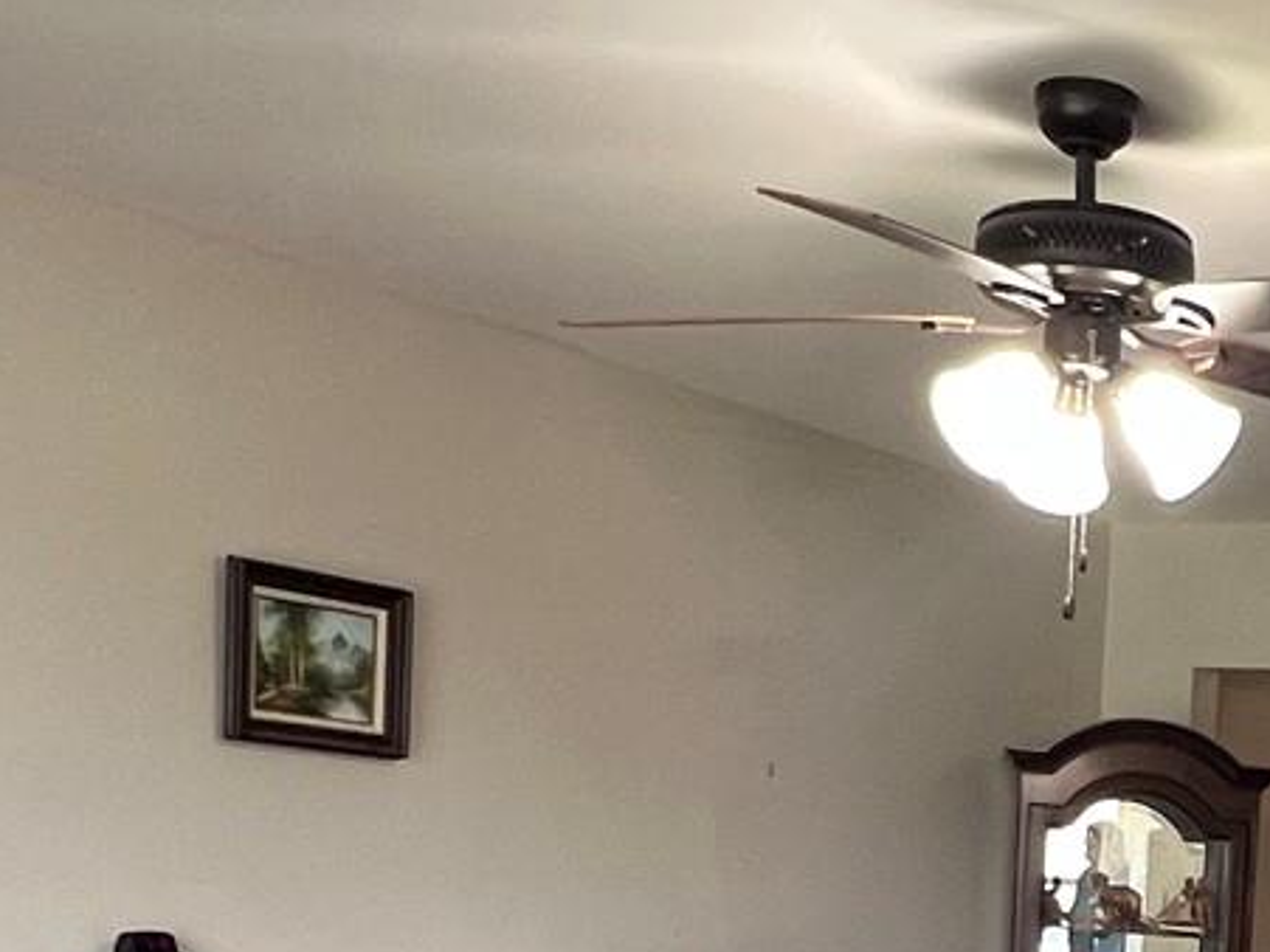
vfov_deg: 21.6
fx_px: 2164
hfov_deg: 29.5
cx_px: 1391
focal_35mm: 59
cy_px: 1344
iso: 200
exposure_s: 1/60
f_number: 1.8
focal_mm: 1.57
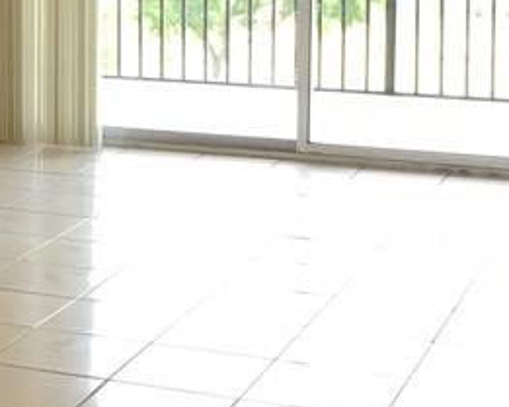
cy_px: 45
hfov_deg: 16.7
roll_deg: +0.0
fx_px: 1673
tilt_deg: -7.5
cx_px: -64
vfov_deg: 13.8
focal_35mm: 111
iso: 25
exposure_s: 1/30
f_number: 2.2
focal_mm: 4.15
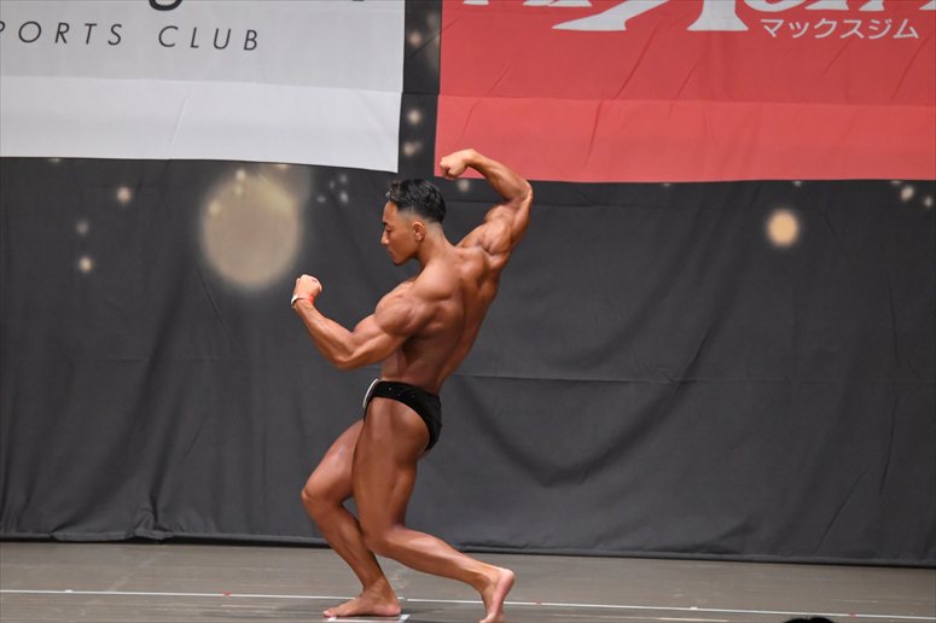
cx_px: 468
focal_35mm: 217
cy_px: 312
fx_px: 5639
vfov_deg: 6.3
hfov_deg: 9.5
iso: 6400
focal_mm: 145
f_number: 5.6
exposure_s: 1/400
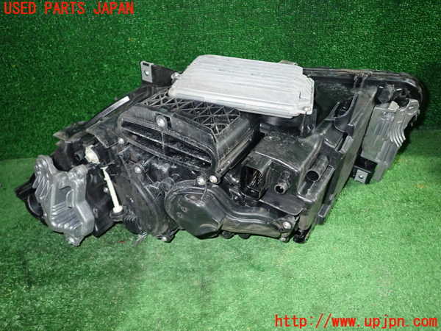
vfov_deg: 54.9
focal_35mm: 25
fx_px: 318
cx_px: 220
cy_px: 166
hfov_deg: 69.4
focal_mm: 4.5
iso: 400
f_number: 5.6
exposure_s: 1/30
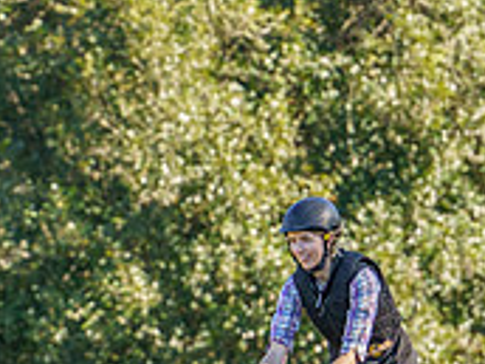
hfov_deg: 2.5
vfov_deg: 1.9
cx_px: 308
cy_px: 457
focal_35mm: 797
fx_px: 11167
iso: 640
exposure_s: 1/1600
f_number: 5.6
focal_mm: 200
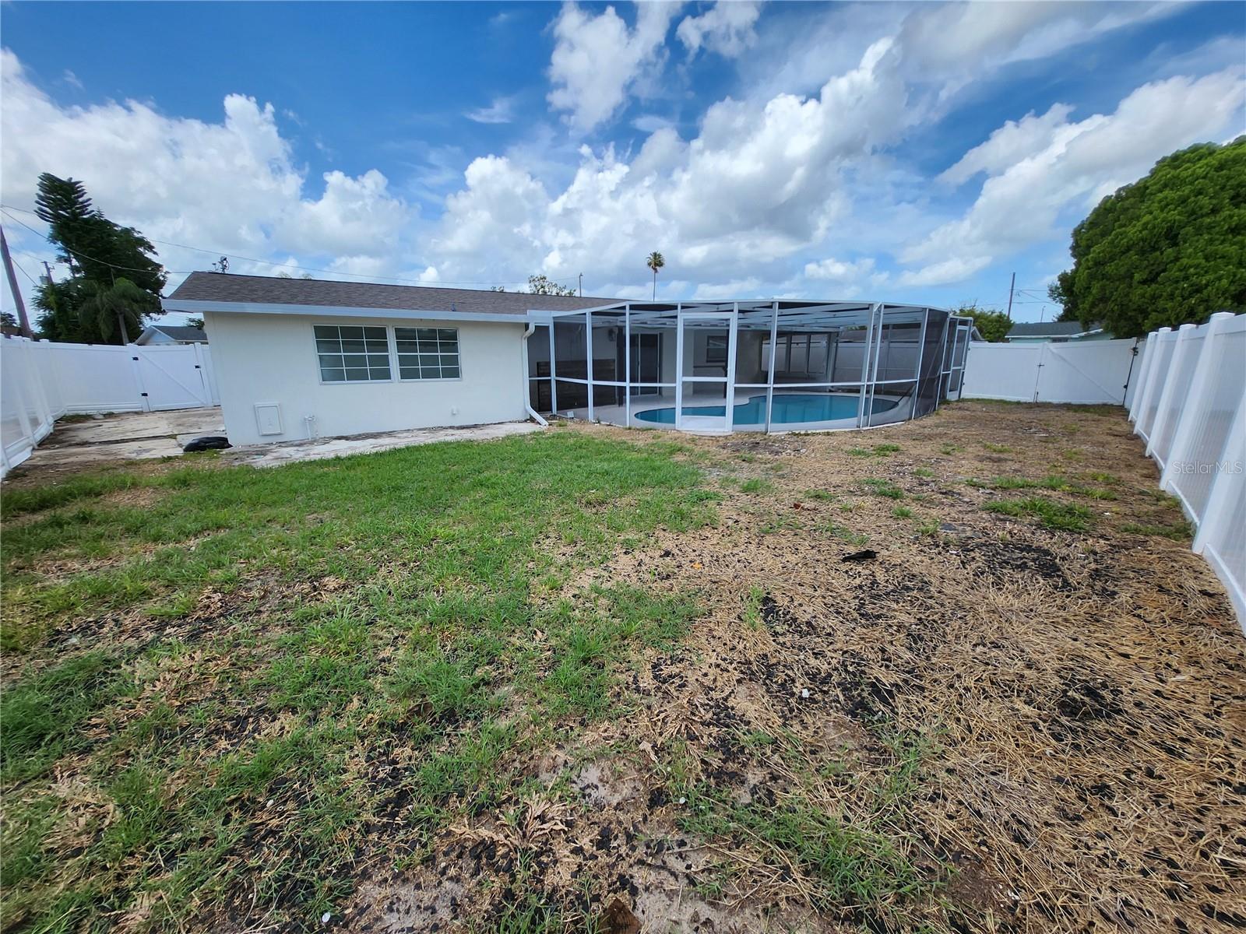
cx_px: 623
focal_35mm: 13
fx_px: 468
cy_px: 467
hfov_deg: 106.2
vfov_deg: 89.9
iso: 32
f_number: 2.2
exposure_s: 1/919
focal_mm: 1.74
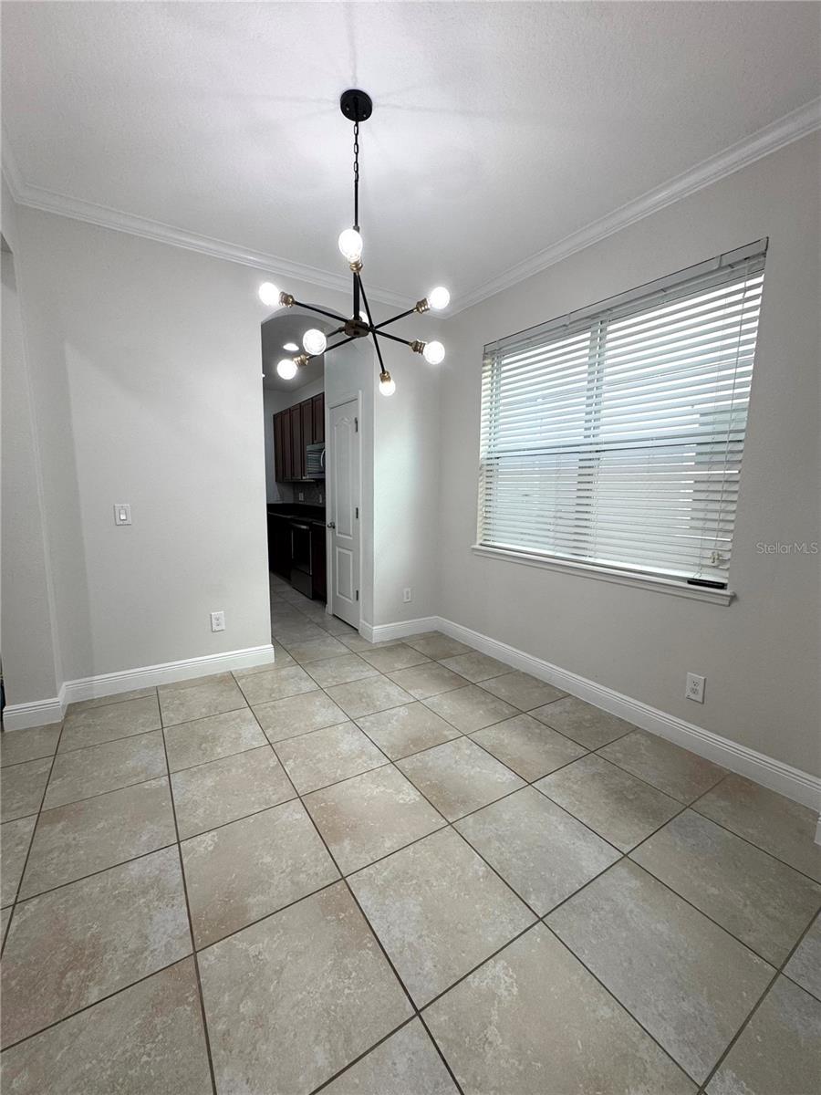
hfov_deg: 85.7
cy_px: 548
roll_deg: -2.8
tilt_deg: -7.1
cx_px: 410
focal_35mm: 14
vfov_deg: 102.1
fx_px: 443
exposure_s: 1/120
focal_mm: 2.22
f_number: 2.2
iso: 100
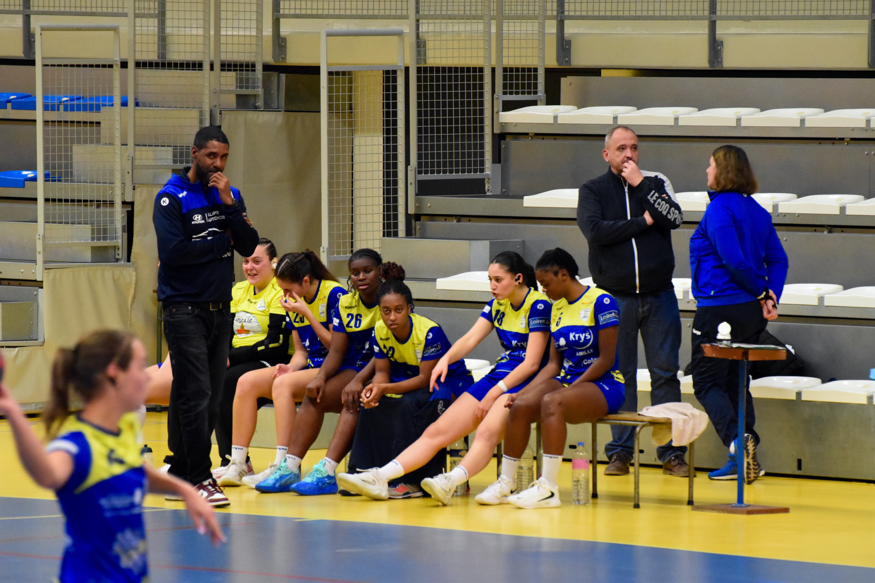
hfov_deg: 7.0
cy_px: 292
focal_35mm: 292
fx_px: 7109
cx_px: 438
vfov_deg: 4.7
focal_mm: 195
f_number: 5.3
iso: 5000
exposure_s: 1/250
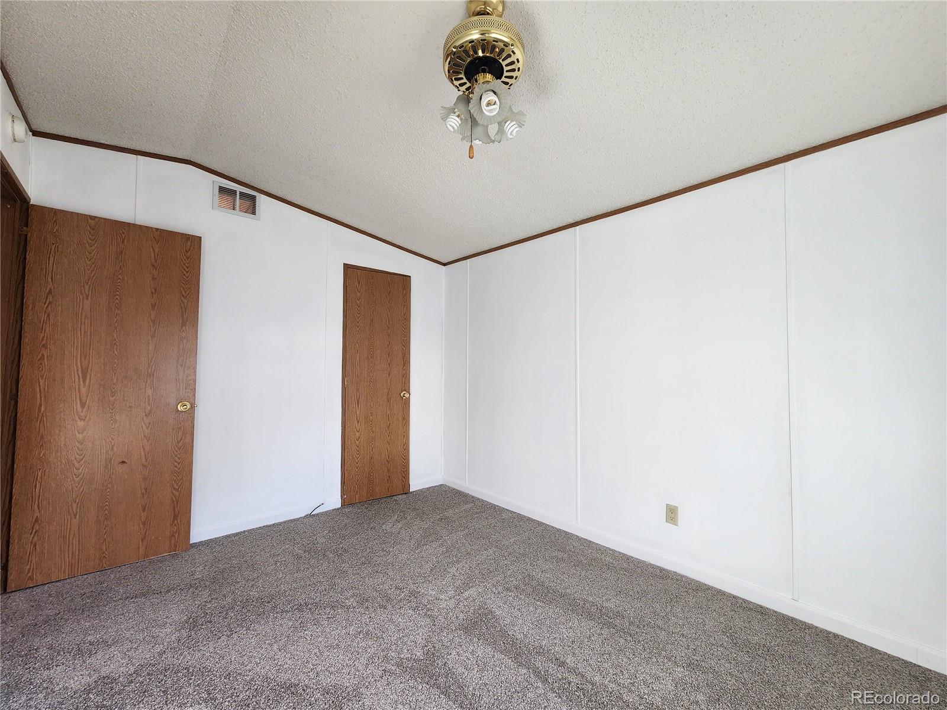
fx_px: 356
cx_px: 474
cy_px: 355
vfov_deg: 89.9
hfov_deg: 106.2
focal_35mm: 13
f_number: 2.2
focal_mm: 2.2
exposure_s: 1/60
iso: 160
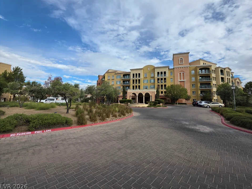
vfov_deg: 85.6
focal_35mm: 14
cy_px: 89
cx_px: 134
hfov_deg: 101.9
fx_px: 102
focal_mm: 2.2
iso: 40
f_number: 1.9
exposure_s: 1/2430
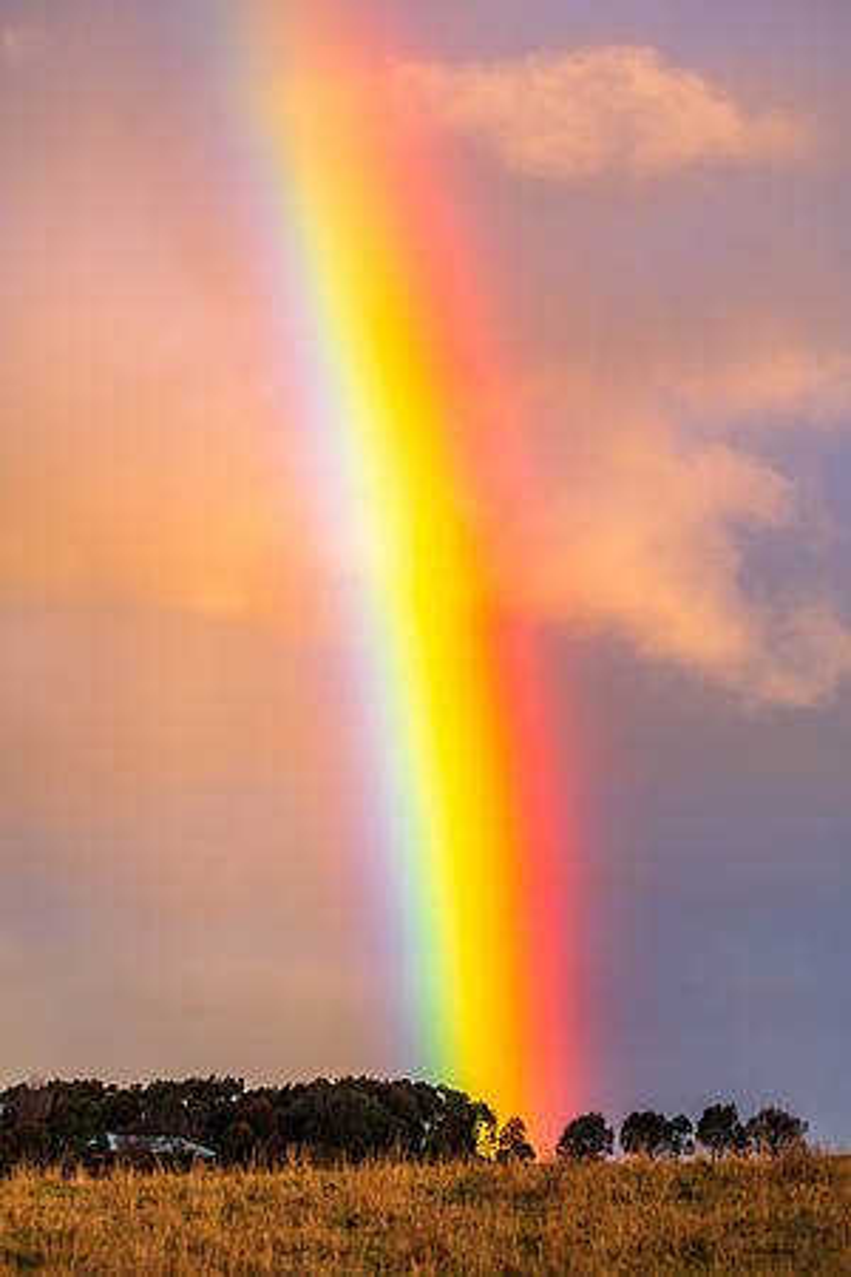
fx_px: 5318
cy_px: 638
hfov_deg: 9.1
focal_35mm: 150
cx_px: 426
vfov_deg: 13.7
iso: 400
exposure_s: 1/250
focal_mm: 150
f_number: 9
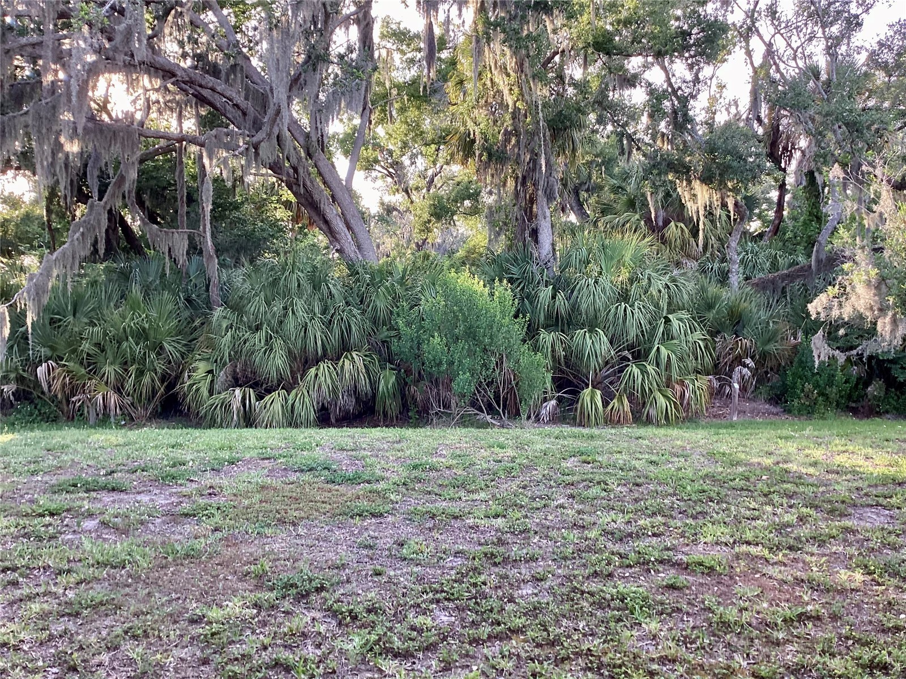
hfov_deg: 58.4
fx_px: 811
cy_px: 340
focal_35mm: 31
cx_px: 453
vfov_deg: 45.4
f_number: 2.4
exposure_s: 1/120
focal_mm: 3.3
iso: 64
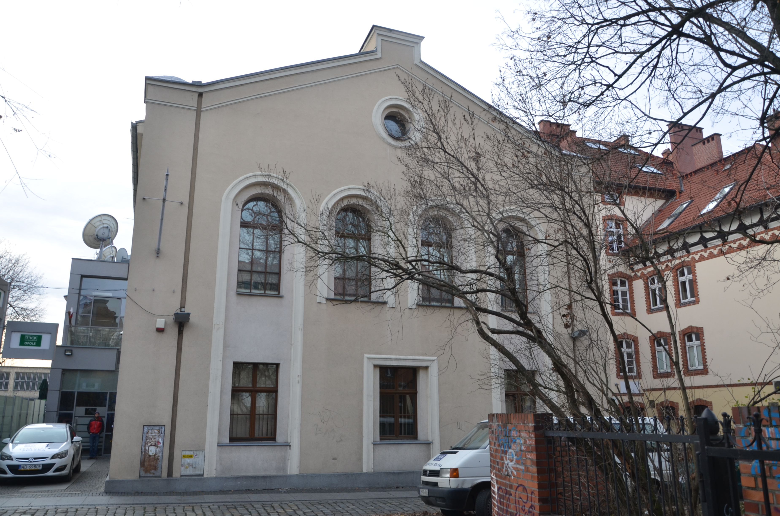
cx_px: 390
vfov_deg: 47.7
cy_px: 258
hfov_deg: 67.5
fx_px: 584
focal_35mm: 27
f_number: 6.3
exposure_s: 1/160
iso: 200
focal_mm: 18
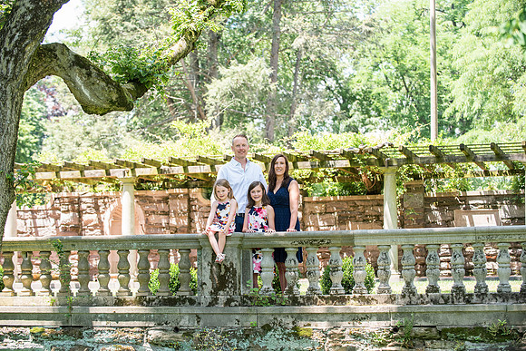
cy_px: 176
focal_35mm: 82
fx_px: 1198
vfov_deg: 16.7
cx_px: 263
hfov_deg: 24.8
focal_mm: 82
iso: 800
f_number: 4
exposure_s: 1/640
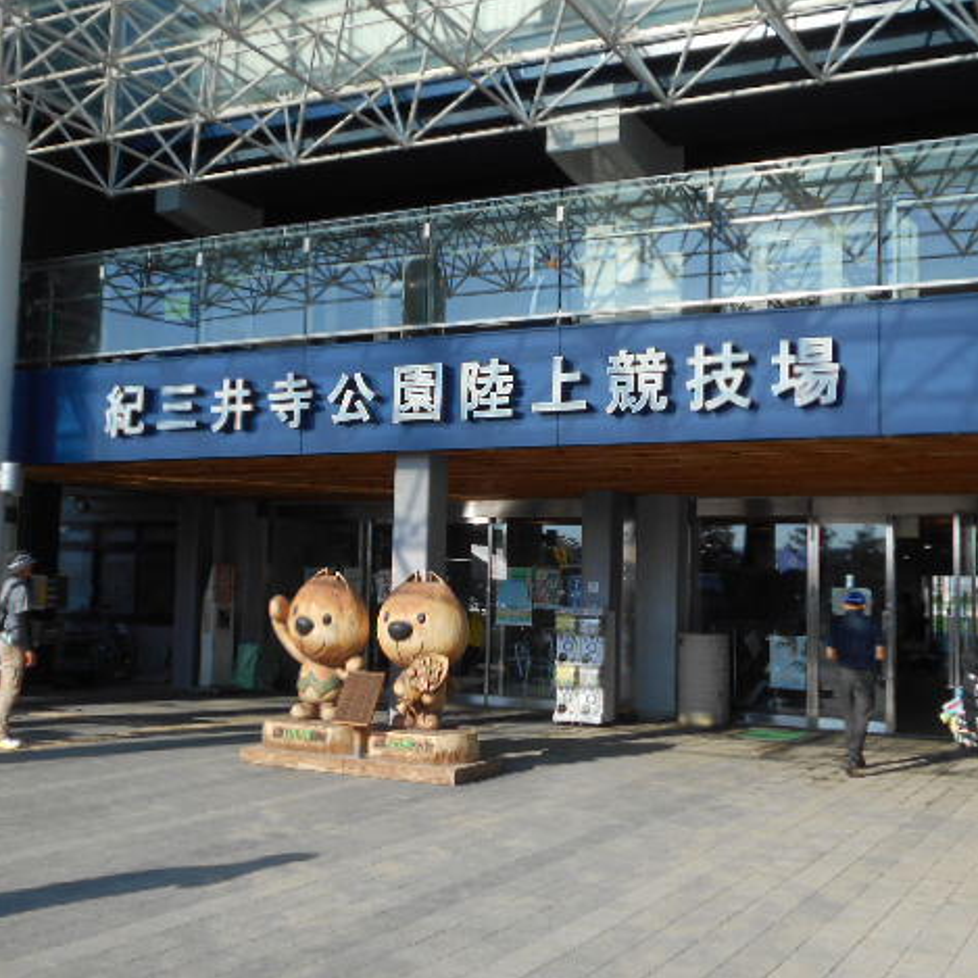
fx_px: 1311
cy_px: 480
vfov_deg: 40.9
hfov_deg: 40.9
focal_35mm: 41
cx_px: 498
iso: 80
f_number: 3.6
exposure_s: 1/640
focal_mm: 5.8
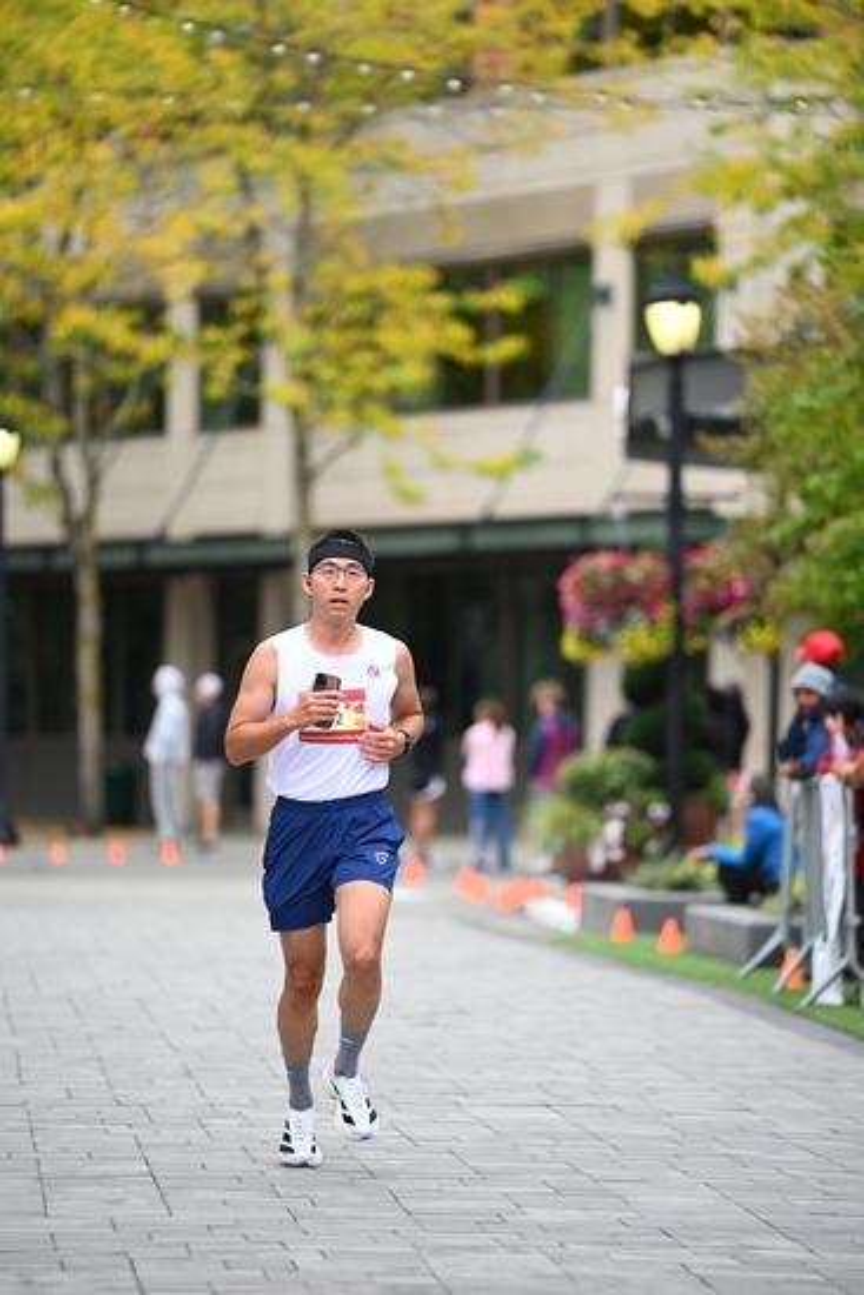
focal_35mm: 200
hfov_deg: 6.9
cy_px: 648
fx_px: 7195
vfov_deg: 10.3
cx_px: 432
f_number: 2.8
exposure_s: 1/2000
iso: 800
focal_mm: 200
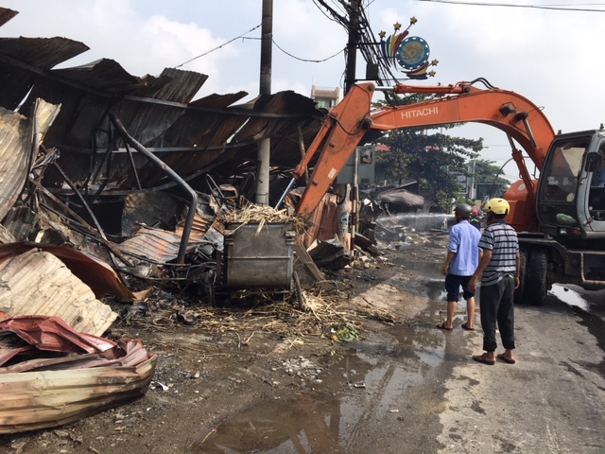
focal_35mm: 29
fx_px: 507
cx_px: 302
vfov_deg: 48.2
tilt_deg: -0.6
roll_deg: -2.4
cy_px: 227
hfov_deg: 61.7
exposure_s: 1/1538
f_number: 2.2
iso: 25
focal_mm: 4.15
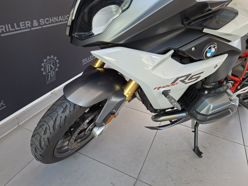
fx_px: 165
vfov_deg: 58.9
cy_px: 93
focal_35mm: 23
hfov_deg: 73.9
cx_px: 124
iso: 250
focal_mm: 5.54
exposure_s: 1/120
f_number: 1.8
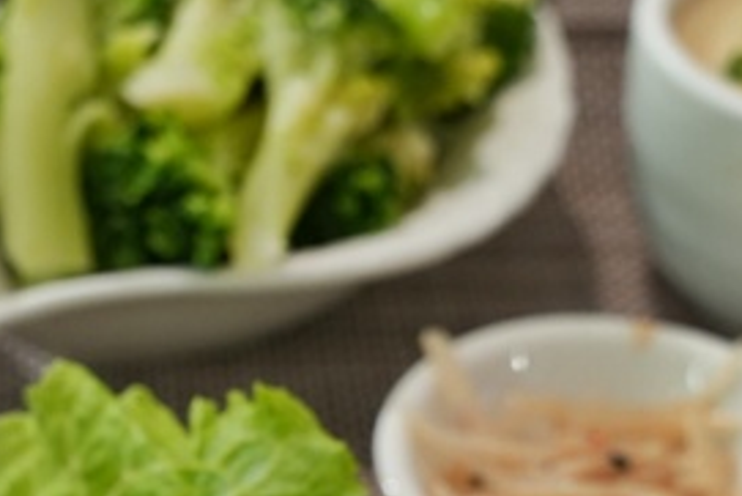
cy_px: 558
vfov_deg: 11.3
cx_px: 96
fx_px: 2459
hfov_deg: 17.0
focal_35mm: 119
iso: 1000
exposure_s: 1/100
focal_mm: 31.6
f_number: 5
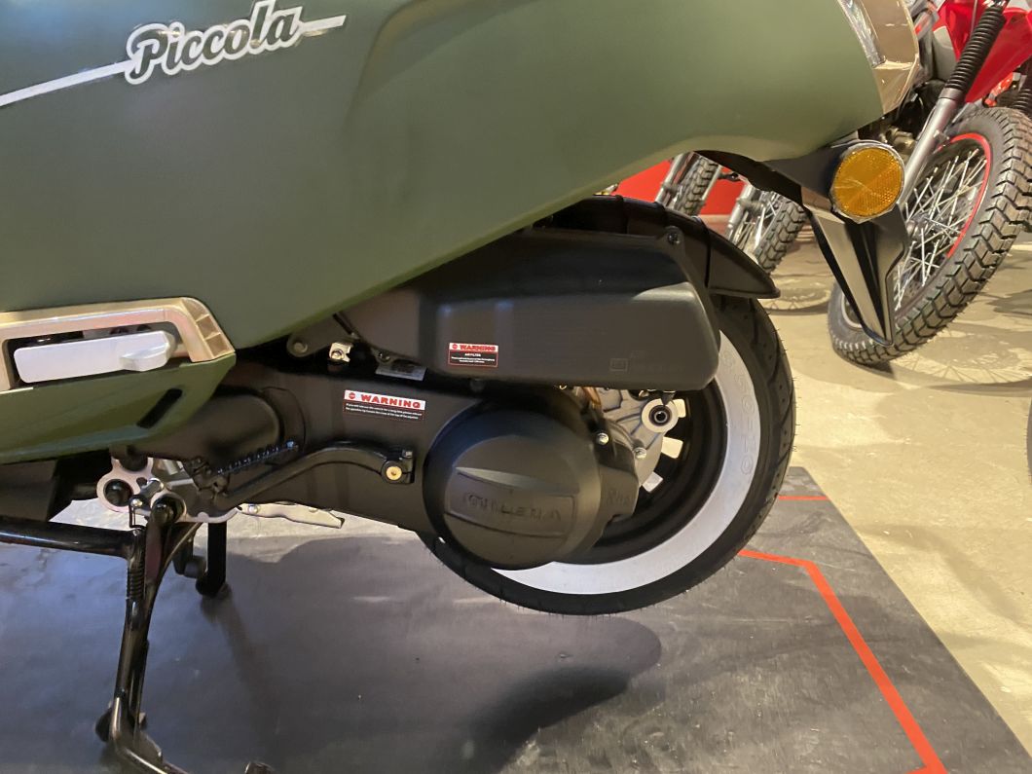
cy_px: 387
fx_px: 775
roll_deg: +0.9
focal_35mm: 26
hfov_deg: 67.3
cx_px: 516
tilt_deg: -15.4
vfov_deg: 53.1
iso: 500
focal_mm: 4.25
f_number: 1.8
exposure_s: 1/33
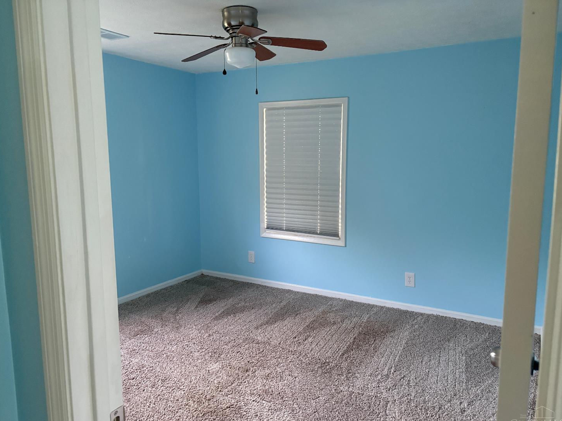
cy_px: 218
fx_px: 438
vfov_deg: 51.3
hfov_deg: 65.3
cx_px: 278
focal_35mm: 27
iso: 500
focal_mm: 5.96
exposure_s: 1/60
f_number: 1.6
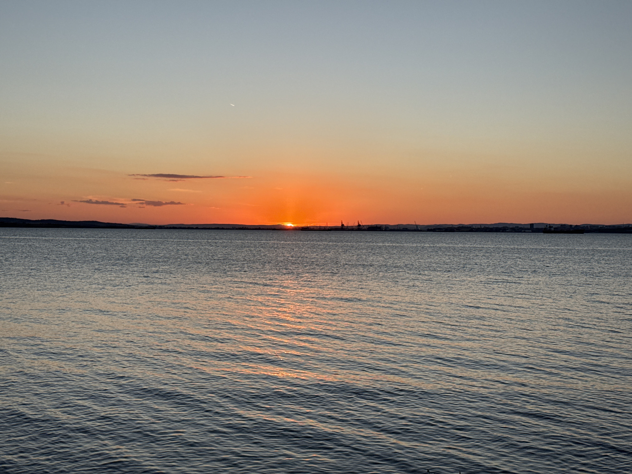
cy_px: 237
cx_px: 316
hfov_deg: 39.7
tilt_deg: -0.3
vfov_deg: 30.3
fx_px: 876
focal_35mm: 48
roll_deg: -0.3
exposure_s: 1/1608
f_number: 1.78
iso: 64
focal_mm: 6.76
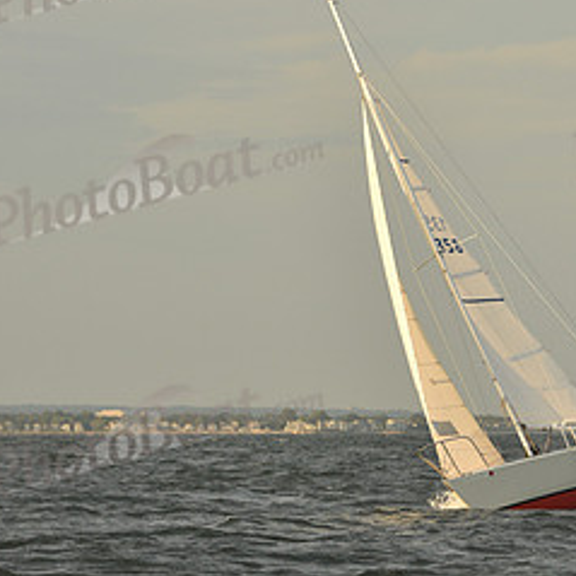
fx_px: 6401
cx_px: 449
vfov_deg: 5.2
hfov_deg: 5.1
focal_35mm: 340
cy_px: 277
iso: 250
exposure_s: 1/640
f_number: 5
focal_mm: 165
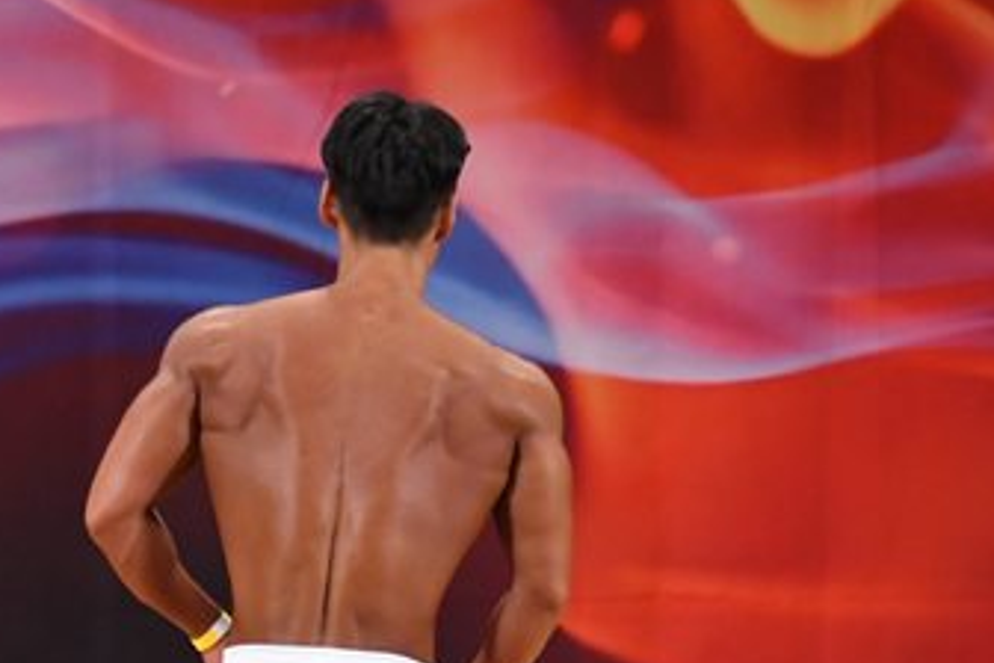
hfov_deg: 4.0
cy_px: 731
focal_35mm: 519
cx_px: 416
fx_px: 14329
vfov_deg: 2.6
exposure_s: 1/400
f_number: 5.6
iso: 3200
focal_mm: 150
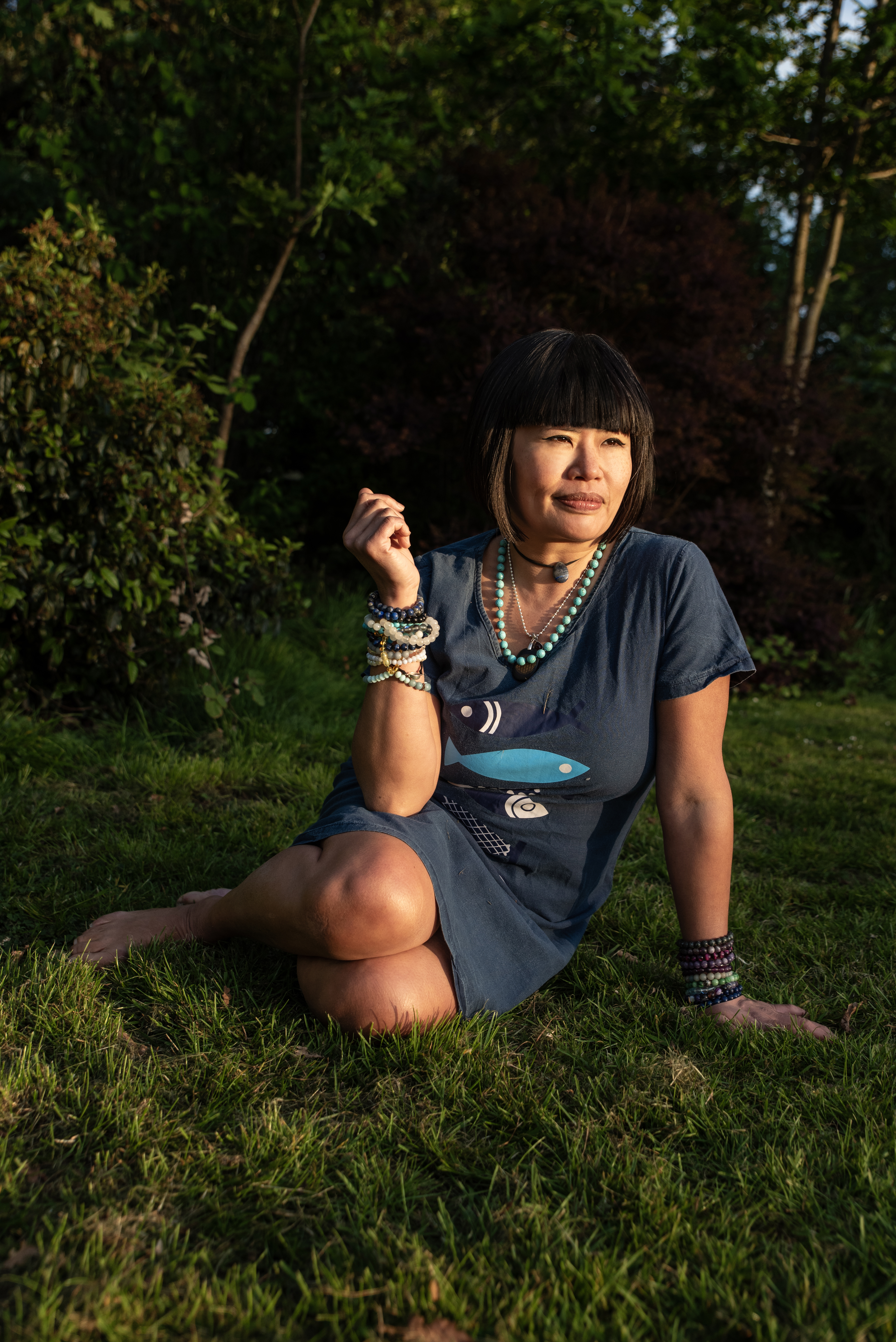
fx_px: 1305
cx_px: 448
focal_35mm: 35
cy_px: 671
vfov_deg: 54.4
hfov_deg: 37.9
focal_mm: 35
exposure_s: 1/750
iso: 320
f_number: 4.8
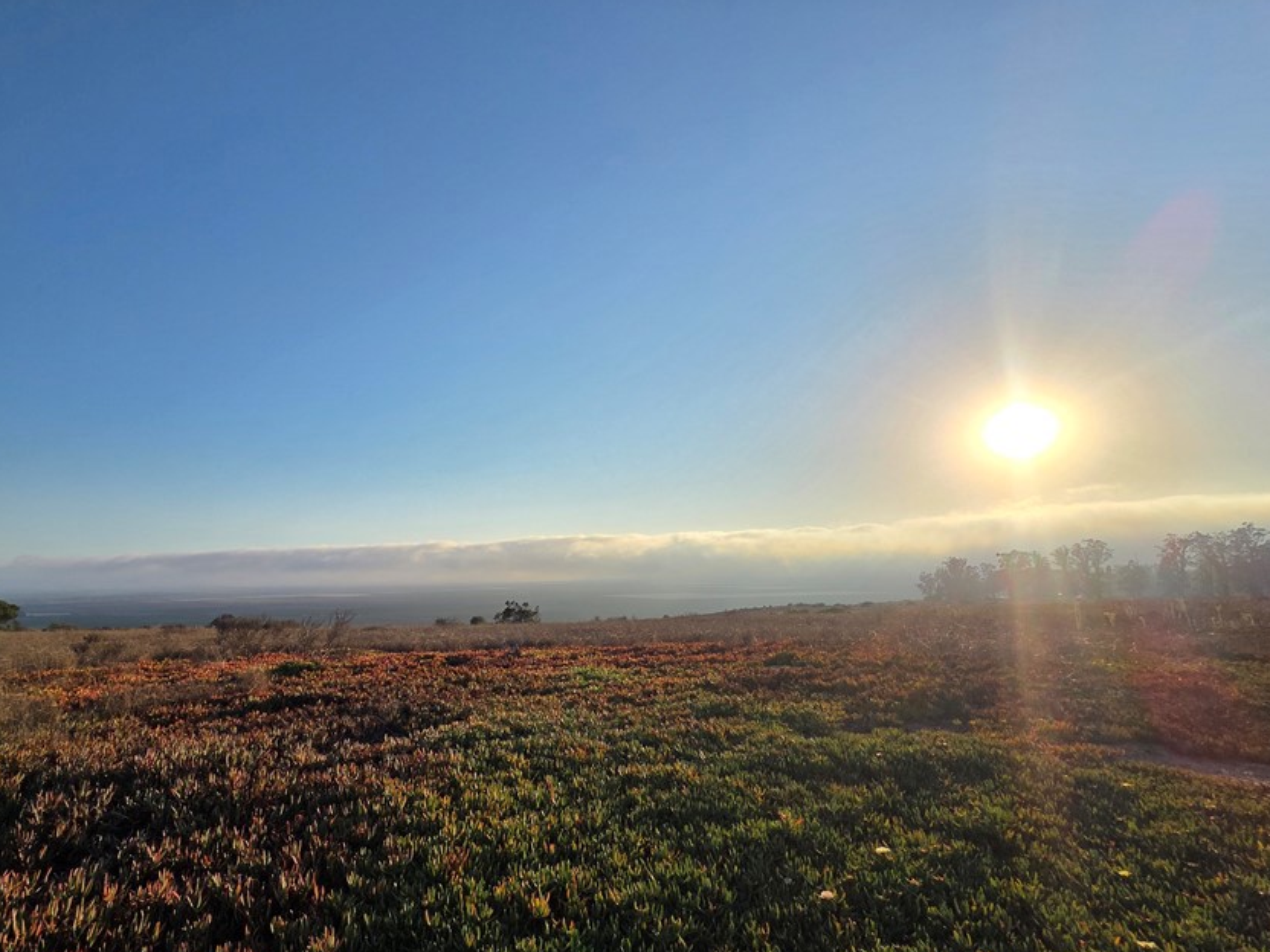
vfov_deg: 77.8
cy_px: 531
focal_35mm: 16
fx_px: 587
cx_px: 505
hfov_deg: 93.2
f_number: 2.2
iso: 50
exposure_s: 1/3300
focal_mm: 2.2
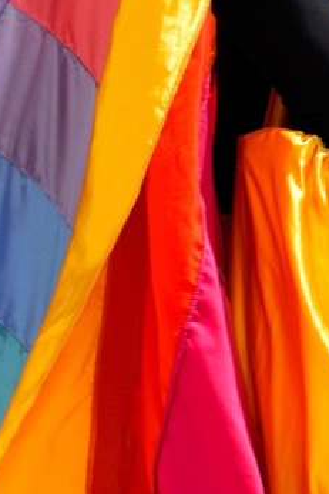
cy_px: 145
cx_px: 125
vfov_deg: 5.4
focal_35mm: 380
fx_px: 5218
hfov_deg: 3.6
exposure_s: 1/400
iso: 200
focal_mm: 55
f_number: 10
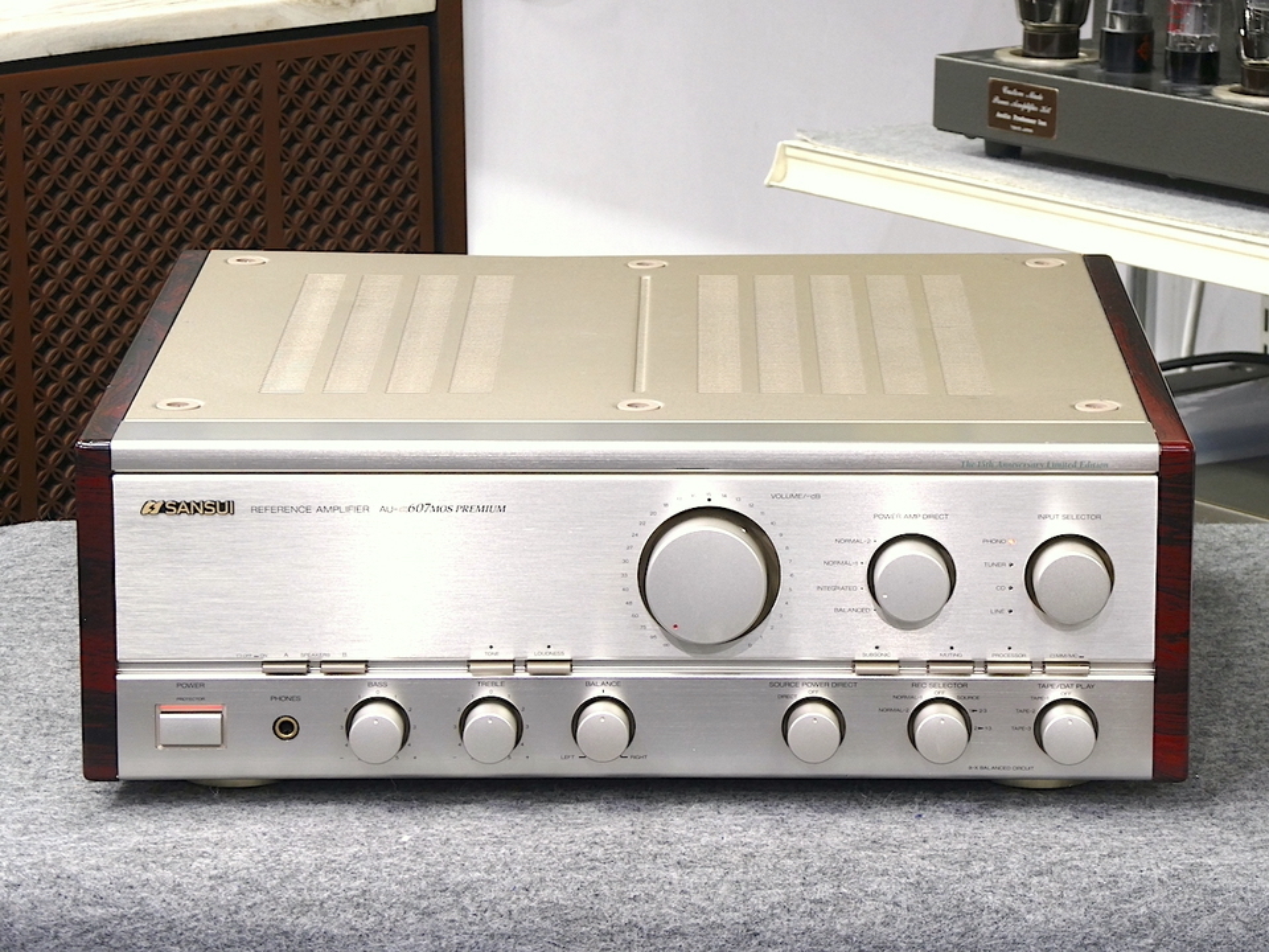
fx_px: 4546
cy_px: 476
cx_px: 634
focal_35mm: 124
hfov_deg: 15.9
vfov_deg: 12.0
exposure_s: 1/3.2
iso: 100
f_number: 5.2
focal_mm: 22.3
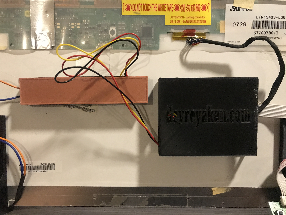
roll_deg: -2.0
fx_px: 231
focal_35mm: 28
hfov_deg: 63.4
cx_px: 143
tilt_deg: -40.7
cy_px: 108
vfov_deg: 49.7
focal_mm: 3.99
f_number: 1.8
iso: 100
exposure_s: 1/7
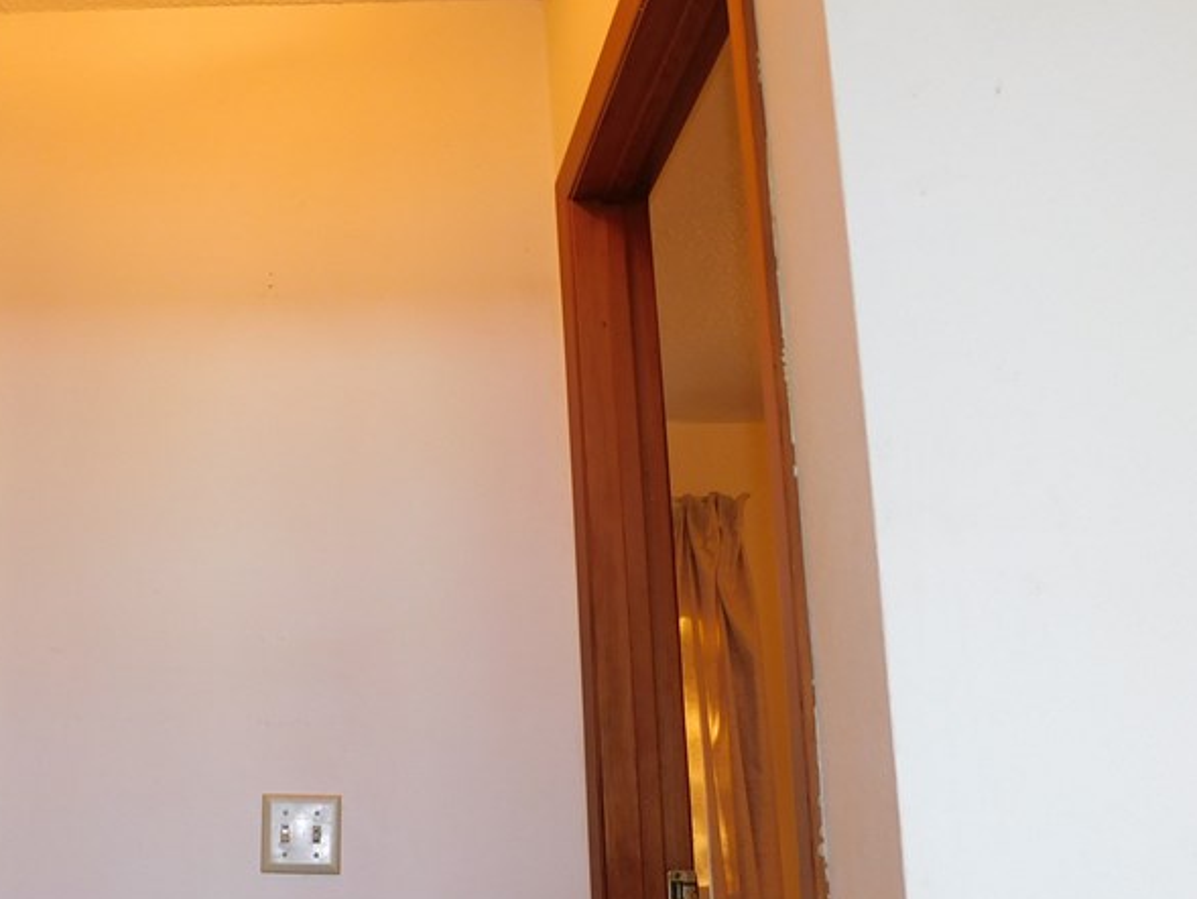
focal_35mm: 40
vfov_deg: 35.6
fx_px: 1383
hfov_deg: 45.0
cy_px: 598
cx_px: 278
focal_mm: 4
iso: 125
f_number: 3
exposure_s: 1/30
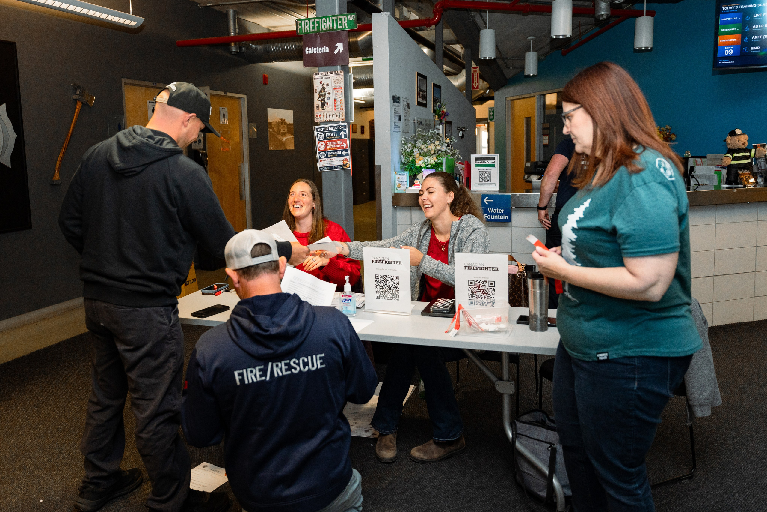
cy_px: 212
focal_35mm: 29
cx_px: 383
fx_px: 612
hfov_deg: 64.1
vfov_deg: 45.2
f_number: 2.8
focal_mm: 24
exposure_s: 1/200
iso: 1250
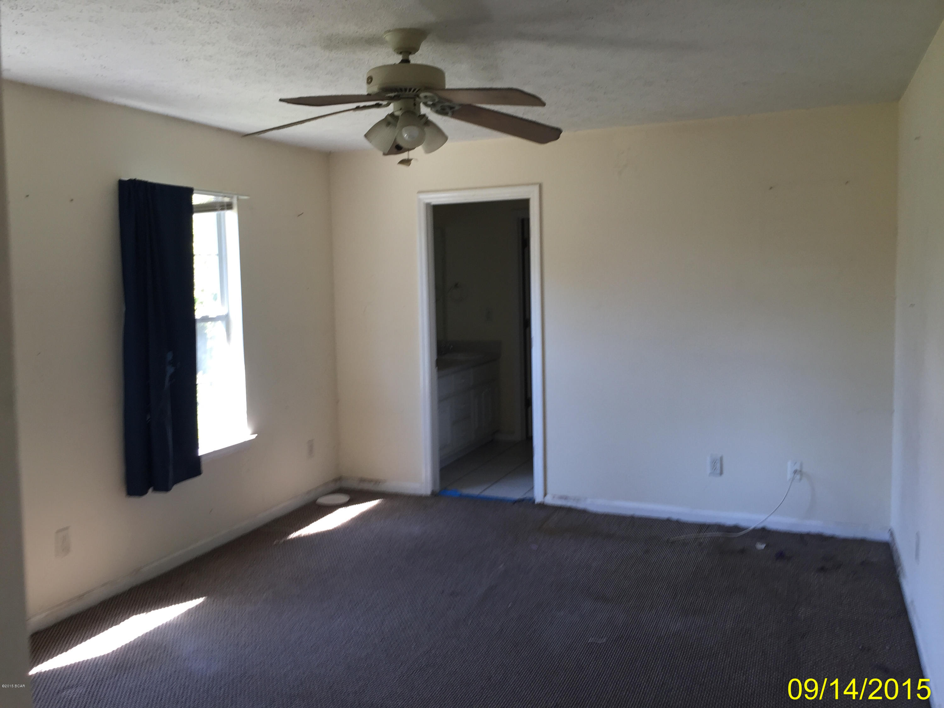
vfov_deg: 48.2
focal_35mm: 29
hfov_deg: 61.7
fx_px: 791
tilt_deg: -4.5
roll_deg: +0.9
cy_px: 354
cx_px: 472
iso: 32
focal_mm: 4.15
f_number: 2.2
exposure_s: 1/40
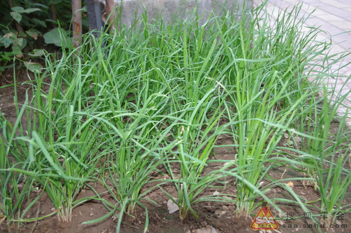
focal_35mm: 36
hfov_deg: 53.2
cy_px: 116
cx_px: 176
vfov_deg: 36.8
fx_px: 351
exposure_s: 1/40
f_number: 4
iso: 100
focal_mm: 24.38
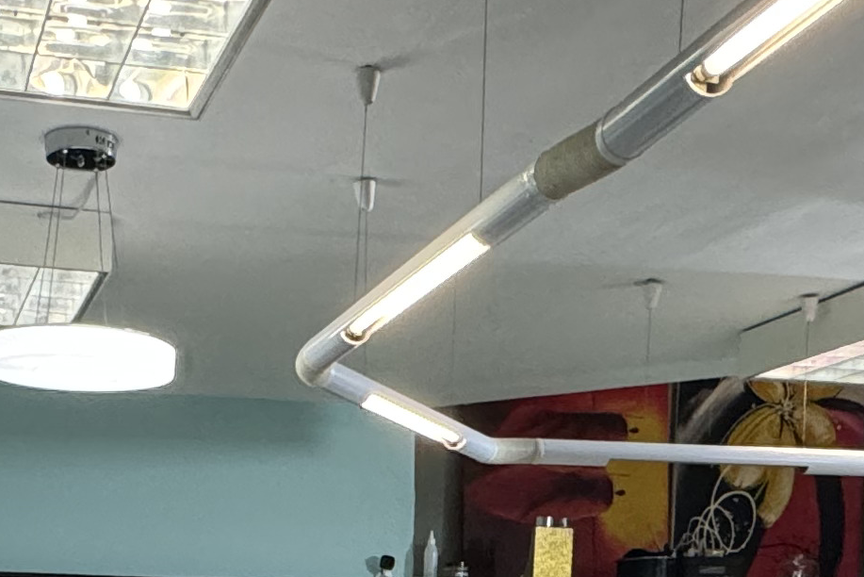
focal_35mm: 64
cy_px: 883
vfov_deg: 18.6
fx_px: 1536
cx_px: 155
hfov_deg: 30.5
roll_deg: +0.0
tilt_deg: -7.4
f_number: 2.2
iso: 320
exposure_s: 1/100
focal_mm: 2.22
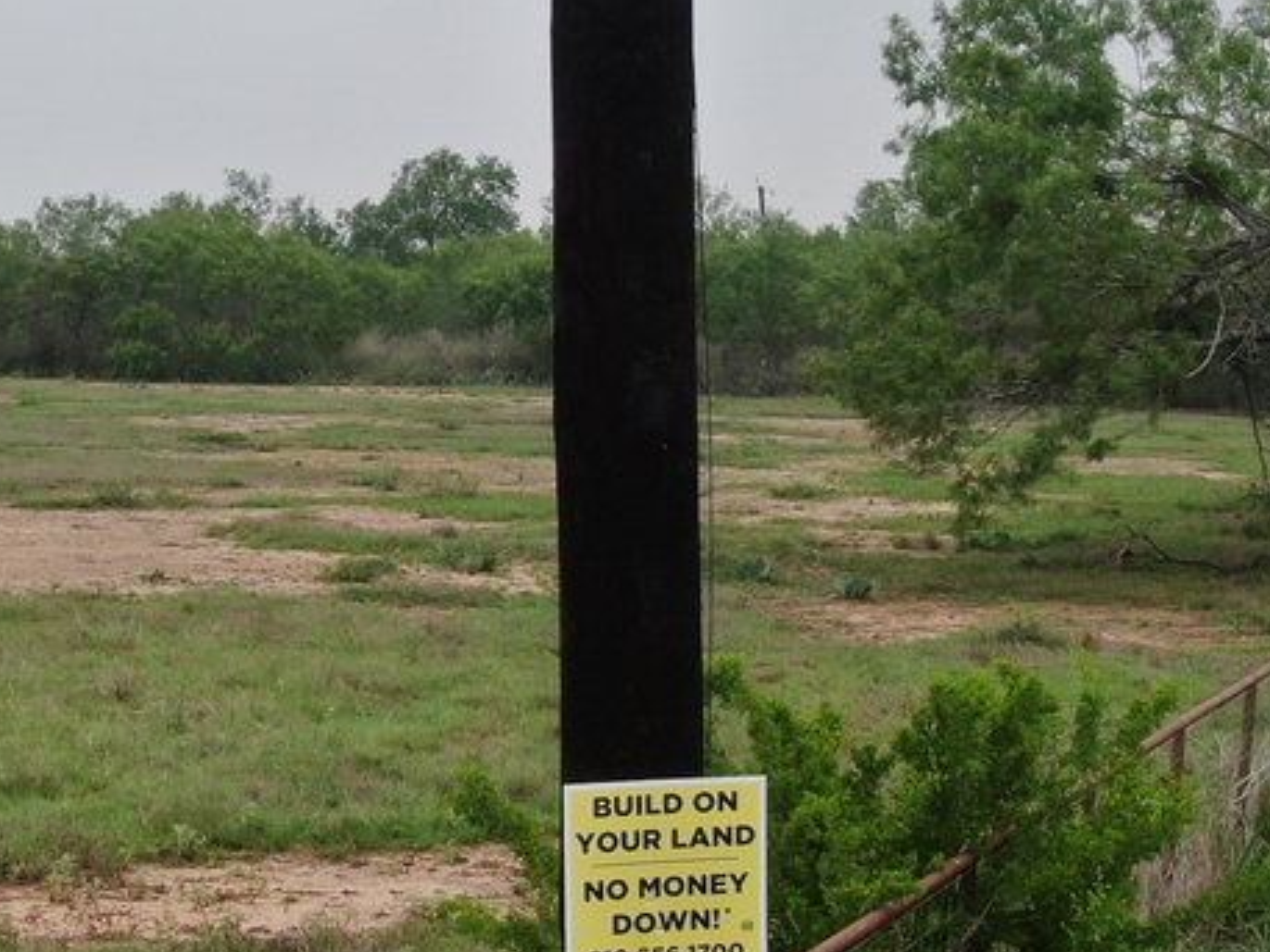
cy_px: 555
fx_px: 3817
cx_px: 489
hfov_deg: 18.9
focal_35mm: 104
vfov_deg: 14.2
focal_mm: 5.57
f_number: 3.2
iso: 110
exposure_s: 1/400
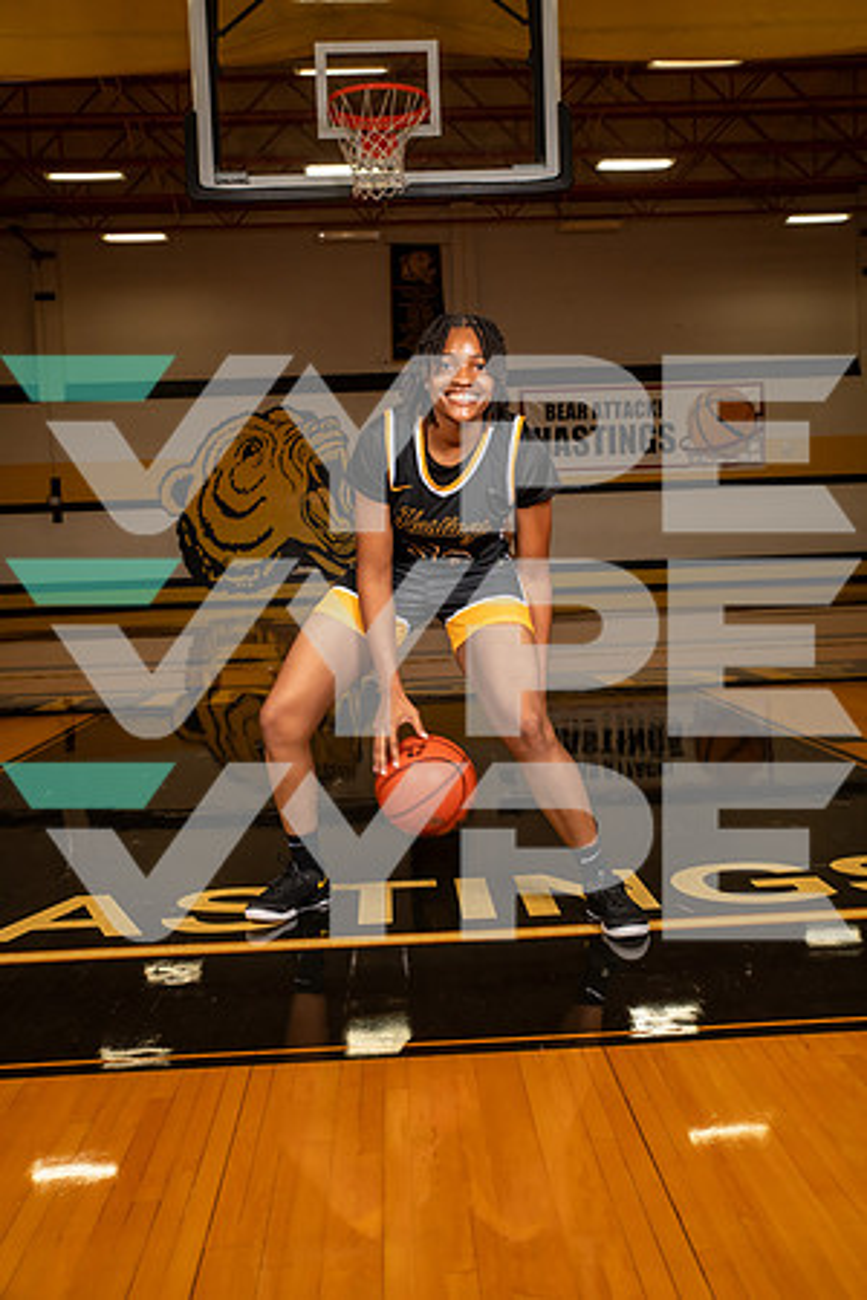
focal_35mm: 36
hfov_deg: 36.9
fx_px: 1300
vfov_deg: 53.1
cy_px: 650
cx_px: 434
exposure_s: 1/400
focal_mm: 36
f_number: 7.1
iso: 640
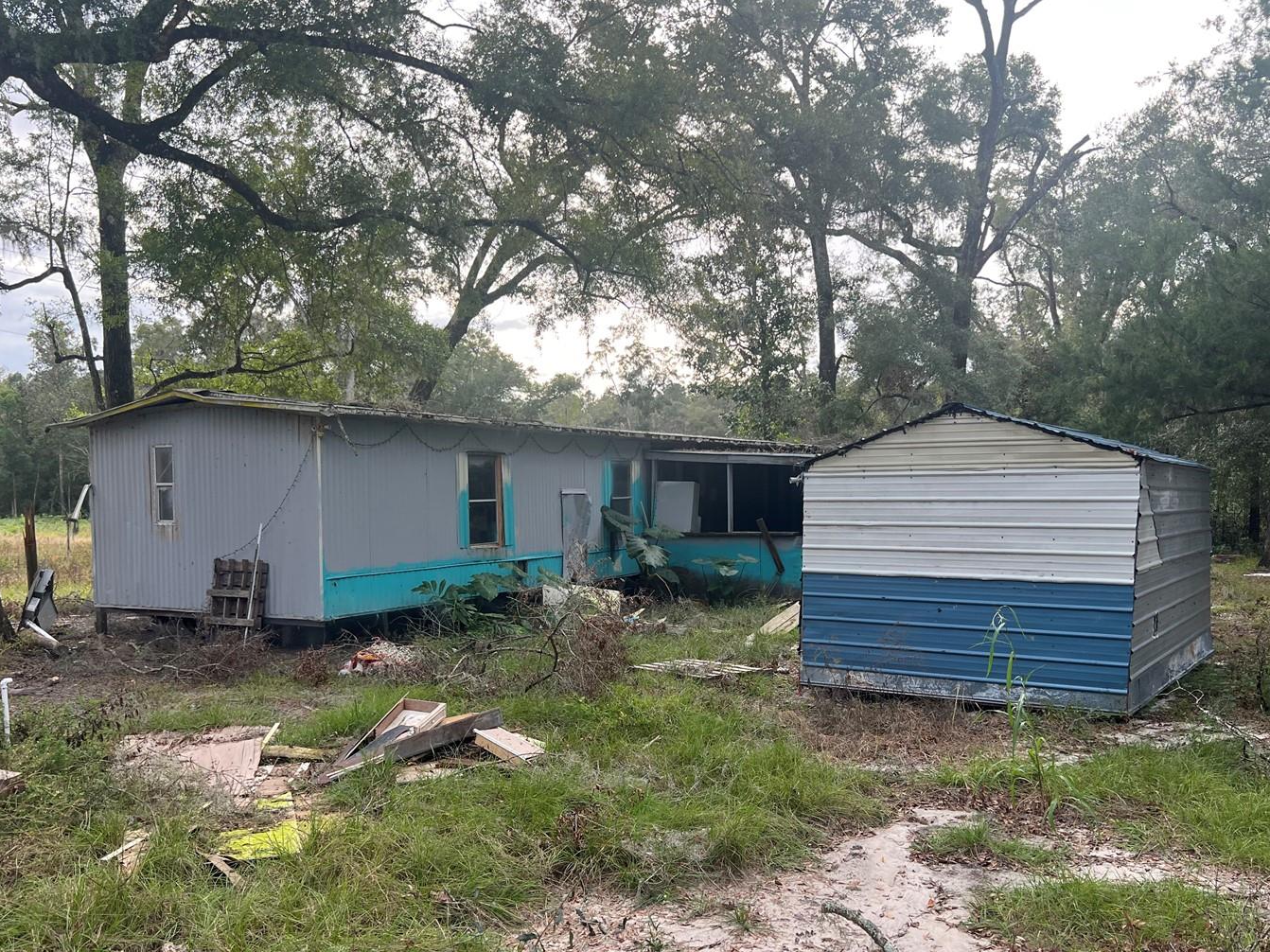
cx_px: 679
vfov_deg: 45.3
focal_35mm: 31
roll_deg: +2.8
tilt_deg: -2.4
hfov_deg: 58.3
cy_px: 552
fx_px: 1137
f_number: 1.5
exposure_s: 1/464
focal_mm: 5.7
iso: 50
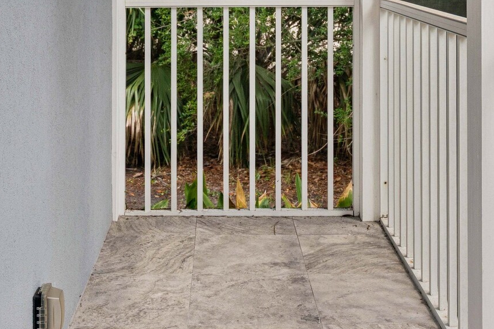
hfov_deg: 32.9
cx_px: 244
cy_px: -50
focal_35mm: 61
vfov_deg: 21.0
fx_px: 837
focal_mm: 17
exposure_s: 1/40
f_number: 8
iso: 250
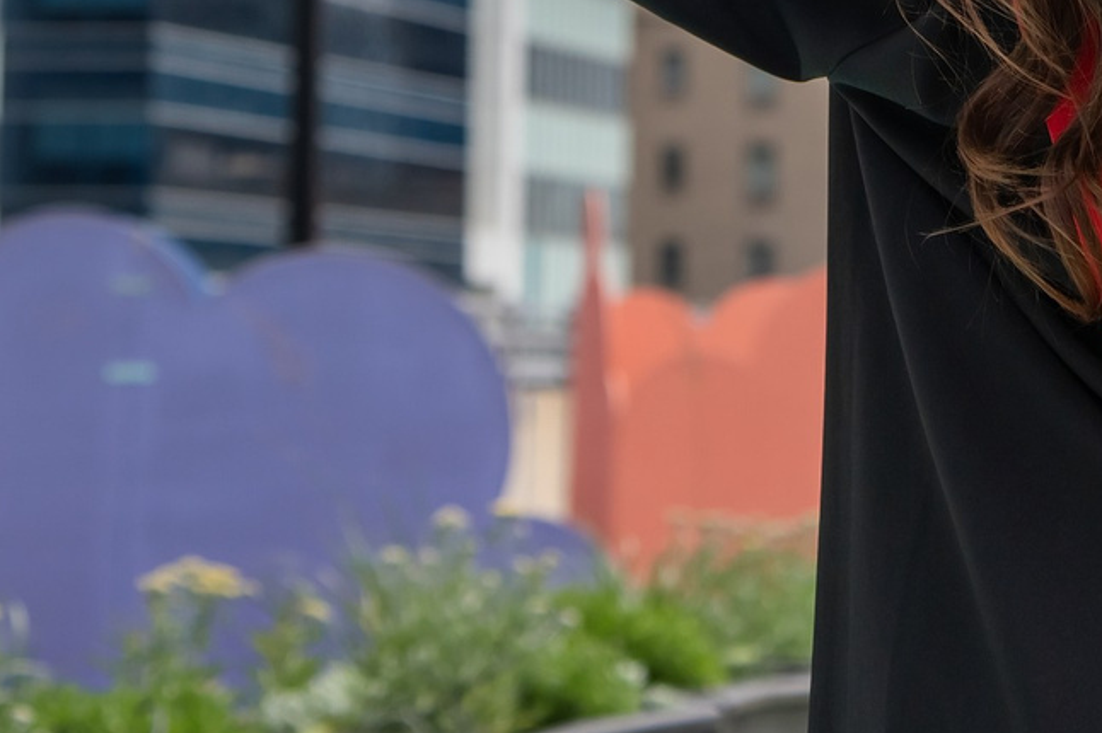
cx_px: 928
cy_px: -694
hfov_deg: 9.1
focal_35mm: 226
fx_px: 6914
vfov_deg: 5.9
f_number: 4.5
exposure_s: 1/1000
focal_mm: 57
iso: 100
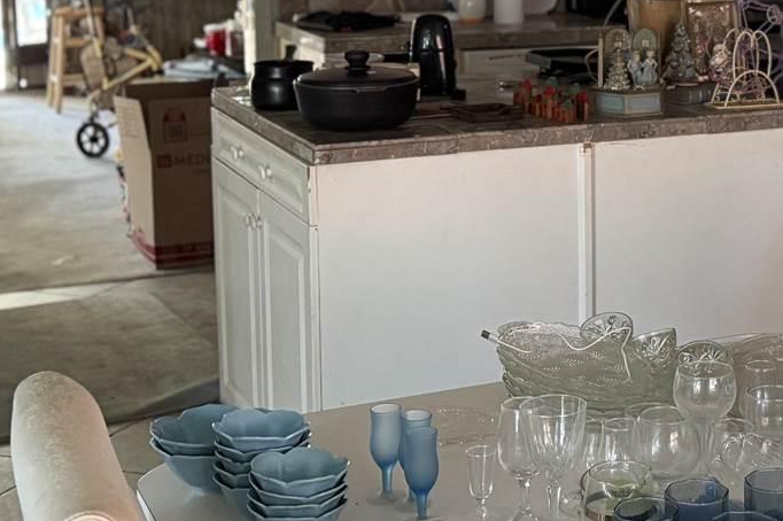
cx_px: 734
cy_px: 103
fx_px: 1630
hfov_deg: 26.0
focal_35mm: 75
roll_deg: -0.3
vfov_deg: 18.0
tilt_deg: -9.2
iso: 250
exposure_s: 1/60
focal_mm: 6.76
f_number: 1.78
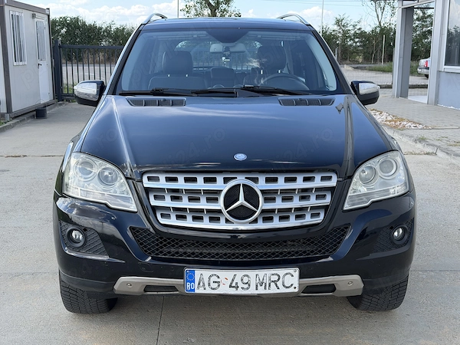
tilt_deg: -10.5
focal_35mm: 48
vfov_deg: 30.3
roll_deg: -1.2
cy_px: 172
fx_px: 638
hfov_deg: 39.7
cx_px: 230
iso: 64
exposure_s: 1/1167
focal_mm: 6.76
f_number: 1.78
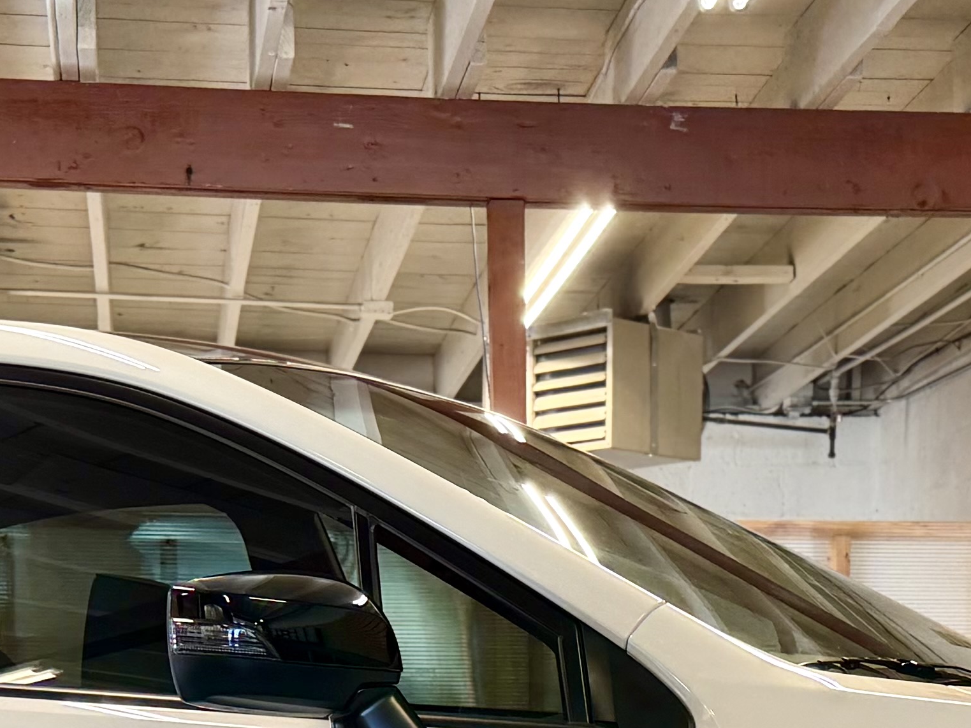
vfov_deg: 15.4
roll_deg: +0.9
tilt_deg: -4.8
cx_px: 471
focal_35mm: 90
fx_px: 2524
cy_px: 1007
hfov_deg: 21.8
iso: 125
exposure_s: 1/120
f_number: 1.78
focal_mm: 6.76
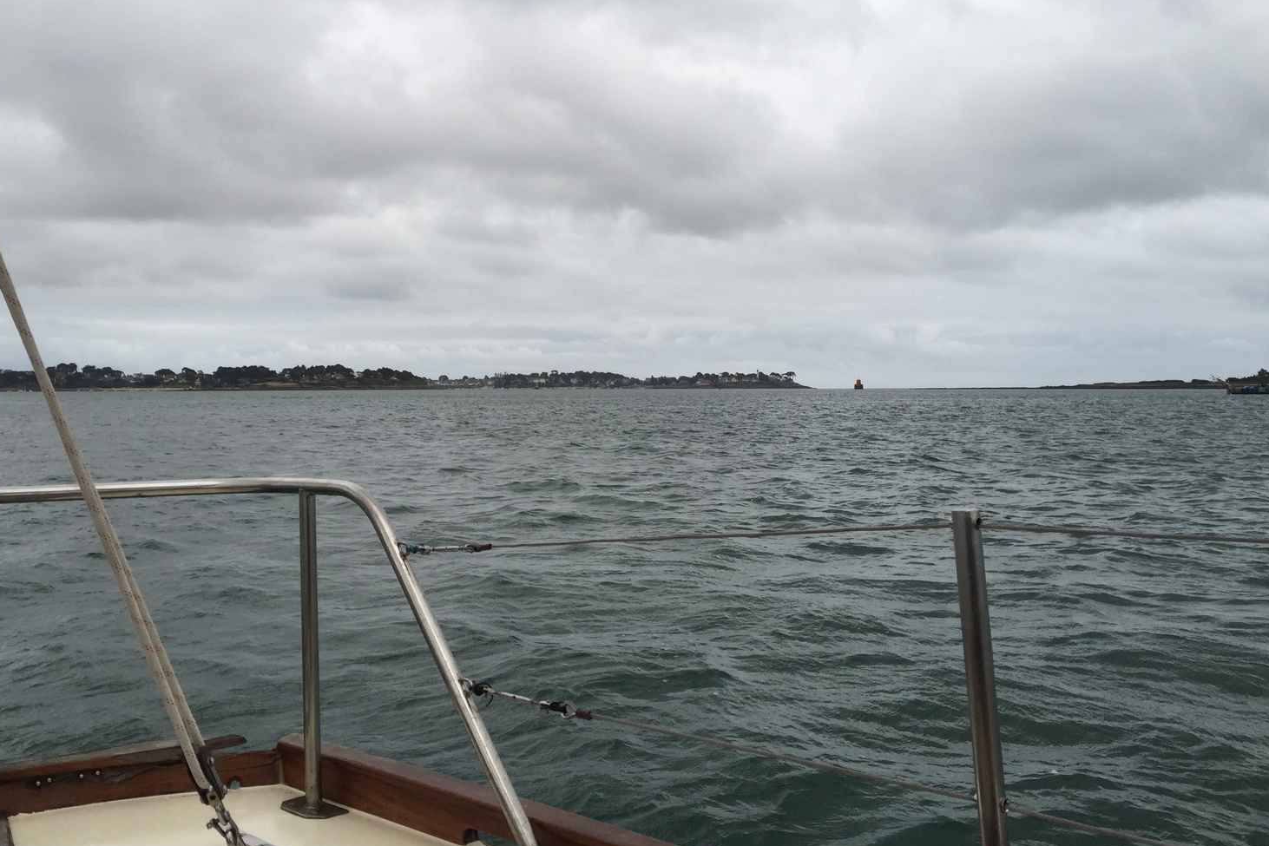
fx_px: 1163
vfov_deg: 39.8
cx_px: 604
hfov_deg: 57.2
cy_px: 338
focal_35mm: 33
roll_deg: -0.6
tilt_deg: +2.7
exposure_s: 1/168
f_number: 2.2
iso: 32
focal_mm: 4.15
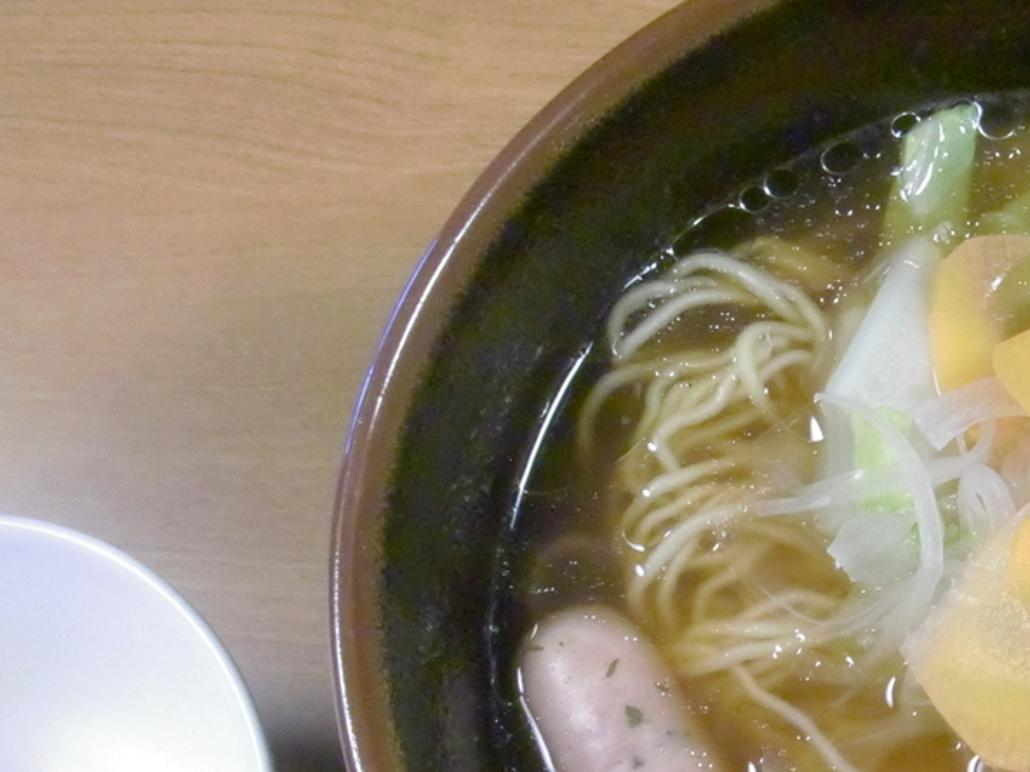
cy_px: 626
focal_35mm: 77
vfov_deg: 18.9
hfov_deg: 24.4
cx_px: 987
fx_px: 2291
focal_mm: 6.66
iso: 800
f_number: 3.9
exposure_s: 1/60
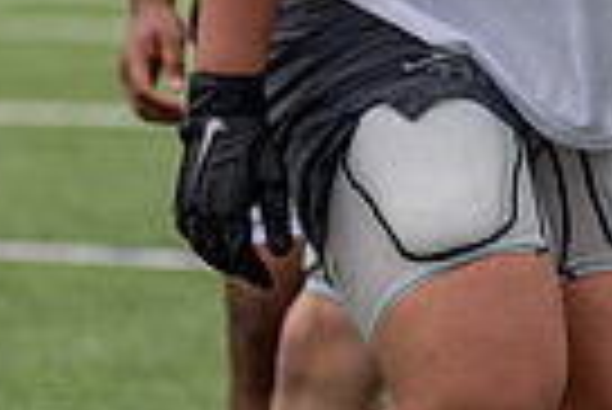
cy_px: -167
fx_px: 9190
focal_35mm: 540
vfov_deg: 2.5
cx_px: 657
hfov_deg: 3.8
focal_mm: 109
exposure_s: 1/2500
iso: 125
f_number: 2.8
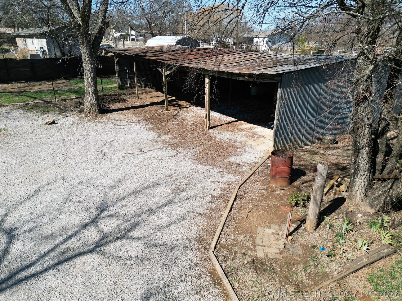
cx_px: 201
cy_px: 150
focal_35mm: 24
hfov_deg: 71.6
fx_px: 279
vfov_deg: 56.8
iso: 140
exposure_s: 1/2500
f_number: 1.7
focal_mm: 6.72
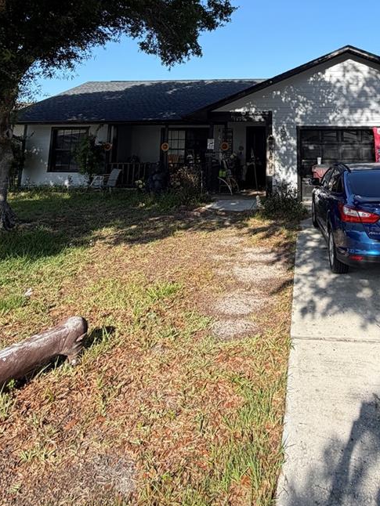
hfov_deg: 51.5
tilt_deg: +8.4
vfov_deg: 60.2
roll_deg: +2.7
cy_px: 81
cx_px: 270
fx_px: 380
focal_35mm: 26
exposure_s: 1/770
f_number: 2.2
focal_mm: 2.22
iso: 32
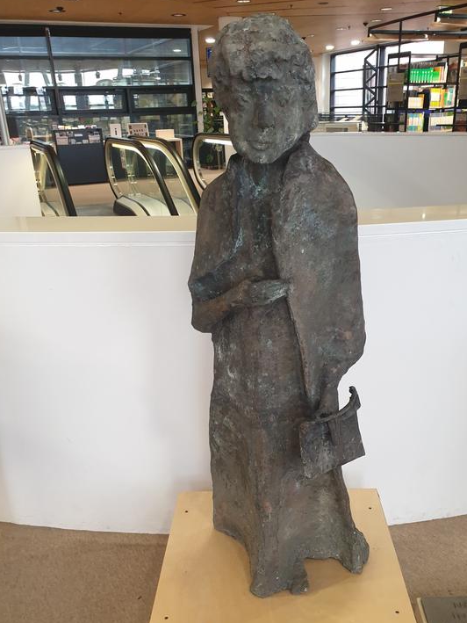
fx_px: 593
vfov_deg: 54.8
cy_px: 383
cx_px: 273
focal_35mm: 33
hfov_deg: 42.8
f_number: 2.4
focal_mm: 4.3
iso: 200
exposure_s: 1/50
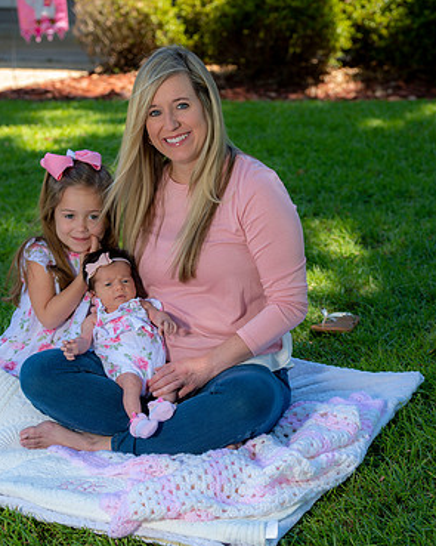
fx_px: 1662
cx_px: 218
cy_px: 327
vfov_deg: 18.6
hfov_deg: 14.9
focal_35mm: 103
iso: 100
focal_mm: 90
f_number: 5.6
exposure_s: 1/160
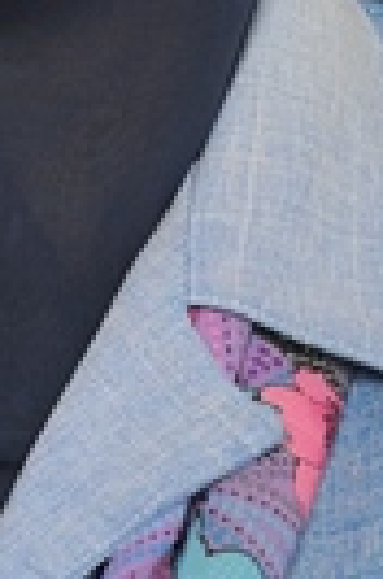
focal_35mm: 675
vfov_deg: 3.1
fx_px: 10828
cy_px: 48
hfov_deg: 2.0
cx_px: -111
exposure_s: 1/100
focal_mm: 75
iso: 200
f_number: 10
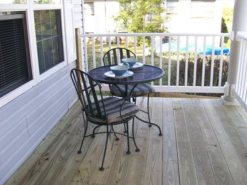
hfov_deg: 51.4
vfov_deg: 39.7
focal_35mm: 36
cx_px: 124
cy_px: 92
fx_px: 257
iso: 80
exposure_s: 1/139
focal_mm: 6
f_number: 2.7
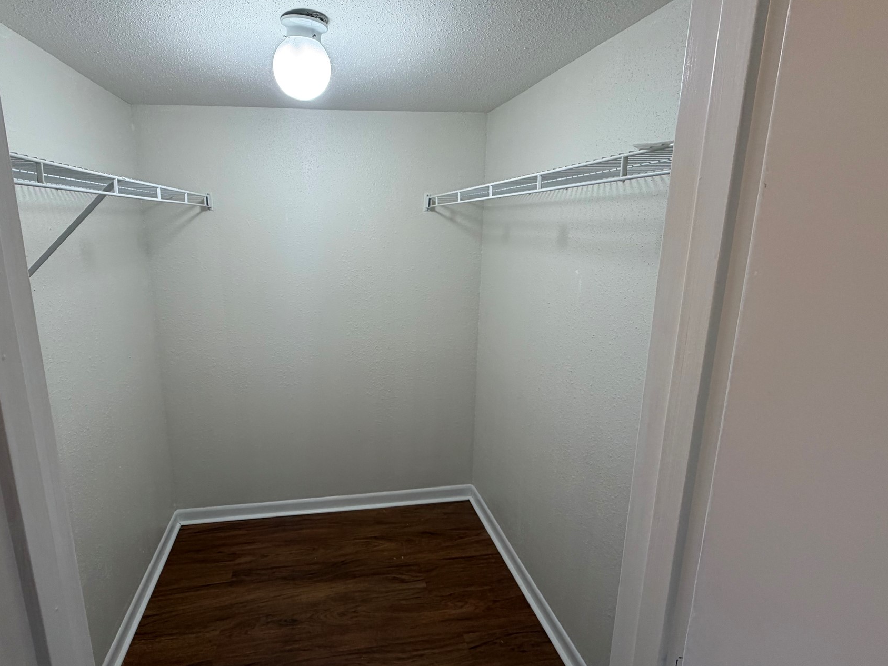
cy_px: 309
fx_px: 436
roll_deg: +1.4
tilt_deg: -9.5
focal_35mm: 17
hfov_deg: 90.2
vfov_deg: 74.6
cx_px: 369
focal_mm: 2.22
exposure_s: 1/120
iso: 160
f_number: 2.2
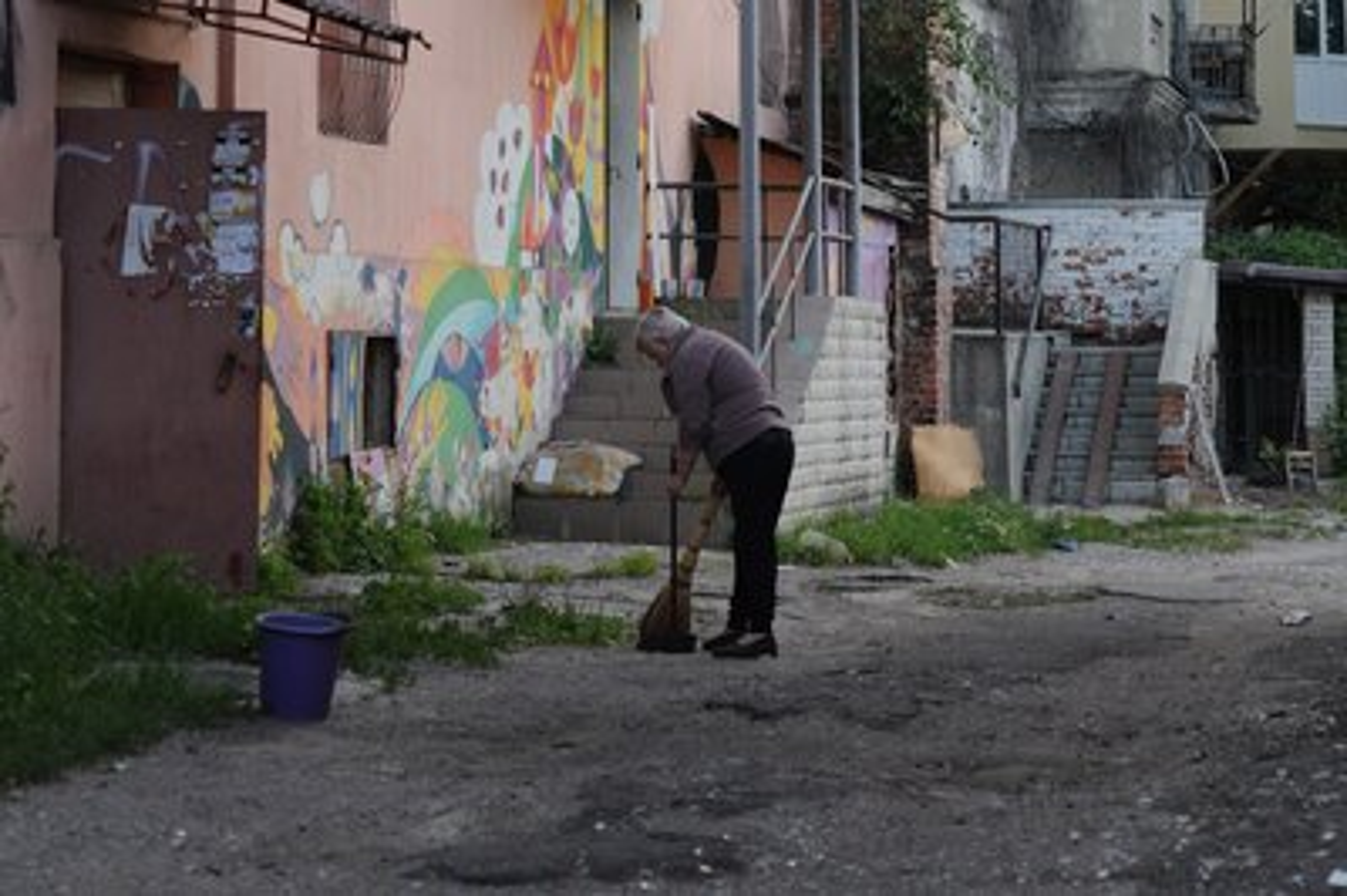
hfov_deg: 39.3
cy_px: 448
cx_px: 674
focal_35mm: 50
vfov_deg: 26.7
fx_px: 1884
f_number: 2.8
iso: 160
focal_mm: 33.6
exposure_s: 1/320
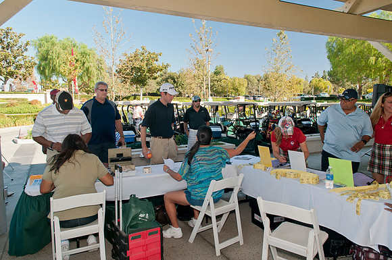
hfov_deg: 70.5
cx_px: 196
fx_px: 277
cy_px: 130
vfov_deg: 50.3
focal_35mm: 26
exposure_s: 1/100
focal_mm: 17
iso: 200
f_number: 5
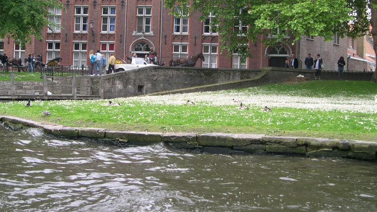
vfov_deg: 22.5
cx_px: 161
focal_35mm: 53
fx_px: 530
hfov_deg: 39.1
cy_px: 60
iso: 100
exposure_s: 1/188
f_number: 2.8
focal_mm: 8
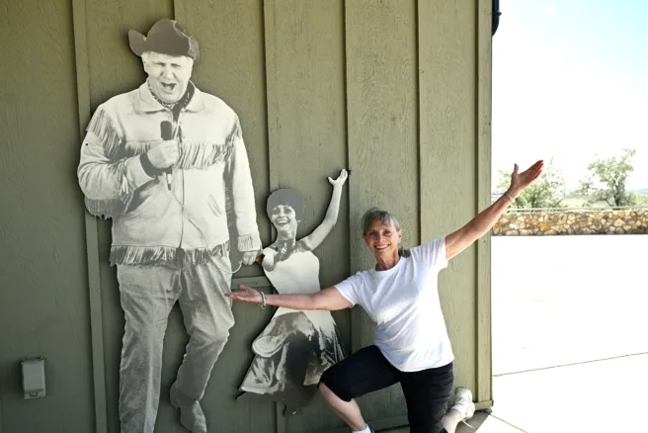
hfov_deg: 58.5
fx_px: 576
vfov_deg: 41.1
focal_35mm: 32
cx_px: 284
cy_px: 239
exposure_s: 1/100
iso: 100
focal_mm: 28
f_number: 5.6
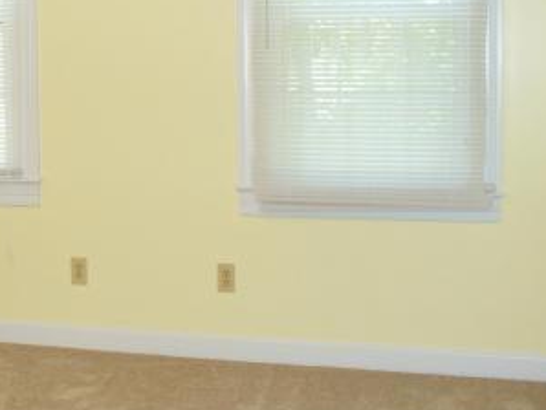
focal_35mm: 72
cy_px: 156
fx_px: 1137
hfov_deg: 26.3
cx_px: 75
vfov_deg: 20.4
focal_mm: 6.1
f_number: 2.8
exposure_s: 1/30
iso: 160
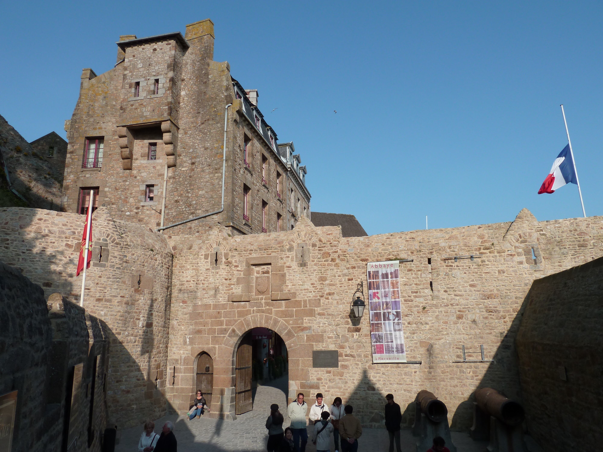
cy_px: 226
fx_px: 435
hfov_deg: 69.4
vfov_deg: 54.9
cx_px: 302
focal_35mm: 25
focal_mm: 4.1
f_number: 4.5
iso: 80
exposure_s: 1/500
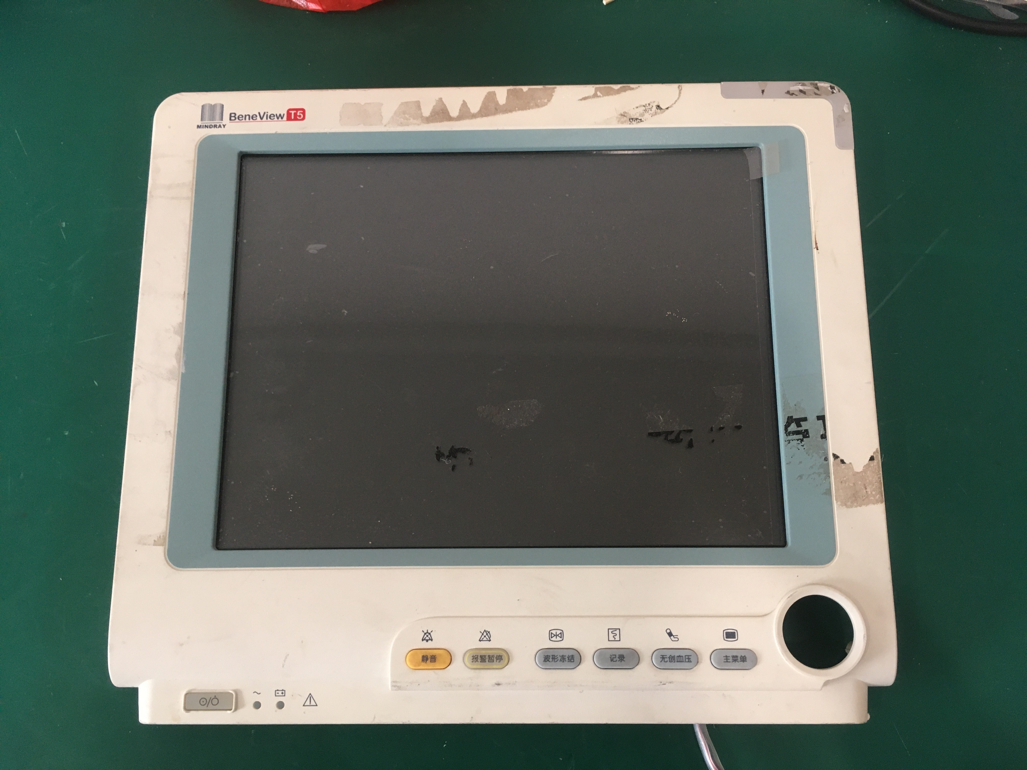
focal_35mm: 29
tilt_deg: -74.1
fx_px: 860
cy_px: 385
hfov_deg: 61.7
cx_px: 514
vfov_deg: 48.2
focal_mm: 4.15
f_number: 2.2
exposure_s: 1/33
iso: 125
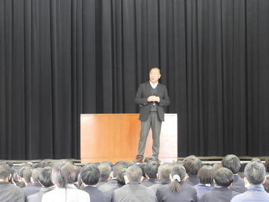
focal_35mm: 200
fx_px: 1554
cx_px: 134
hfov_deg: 9.9
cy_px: 101
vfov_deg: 7.4
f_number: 5.3
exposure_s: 1/8
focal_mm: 35.8
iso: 800
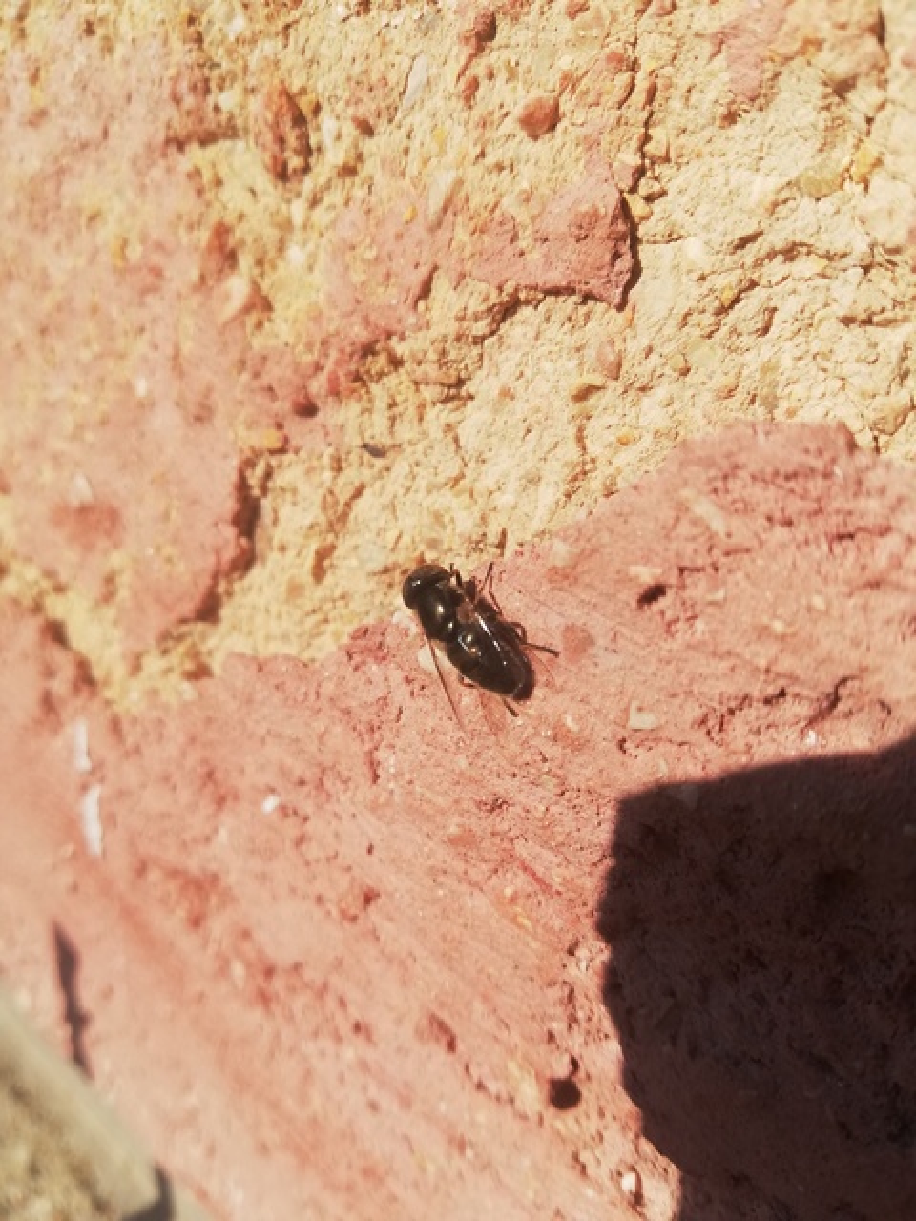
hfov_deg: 53.1
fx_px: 917
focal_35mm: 26
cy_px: 610
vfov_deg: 67.3
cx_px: 458
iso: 50
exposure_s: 1/1880
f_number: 2.2
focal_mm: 3.81
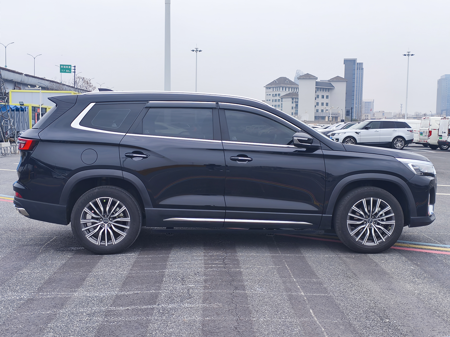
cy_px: 168
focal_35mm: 42
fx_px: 546
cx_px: 225
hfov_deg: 44.8
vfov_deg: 34.3
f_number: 1.6
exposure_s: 1/1449
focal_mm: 5.84
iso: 80
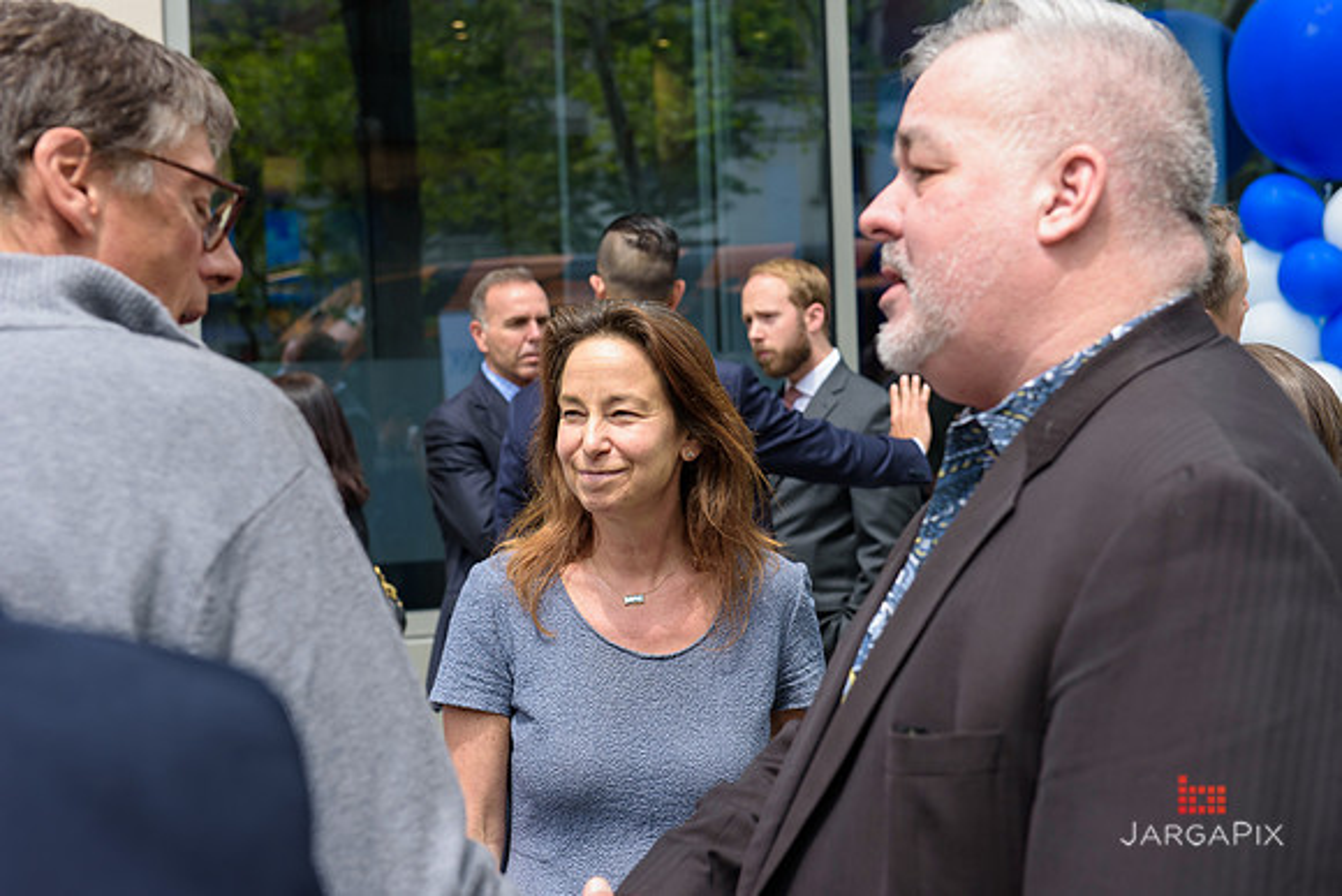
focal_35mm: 62
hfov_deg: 32.4
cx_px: 671
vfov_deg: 21.9
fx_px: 2312
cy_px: 448
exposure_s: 1/250
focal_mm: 62
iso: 200
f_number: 5
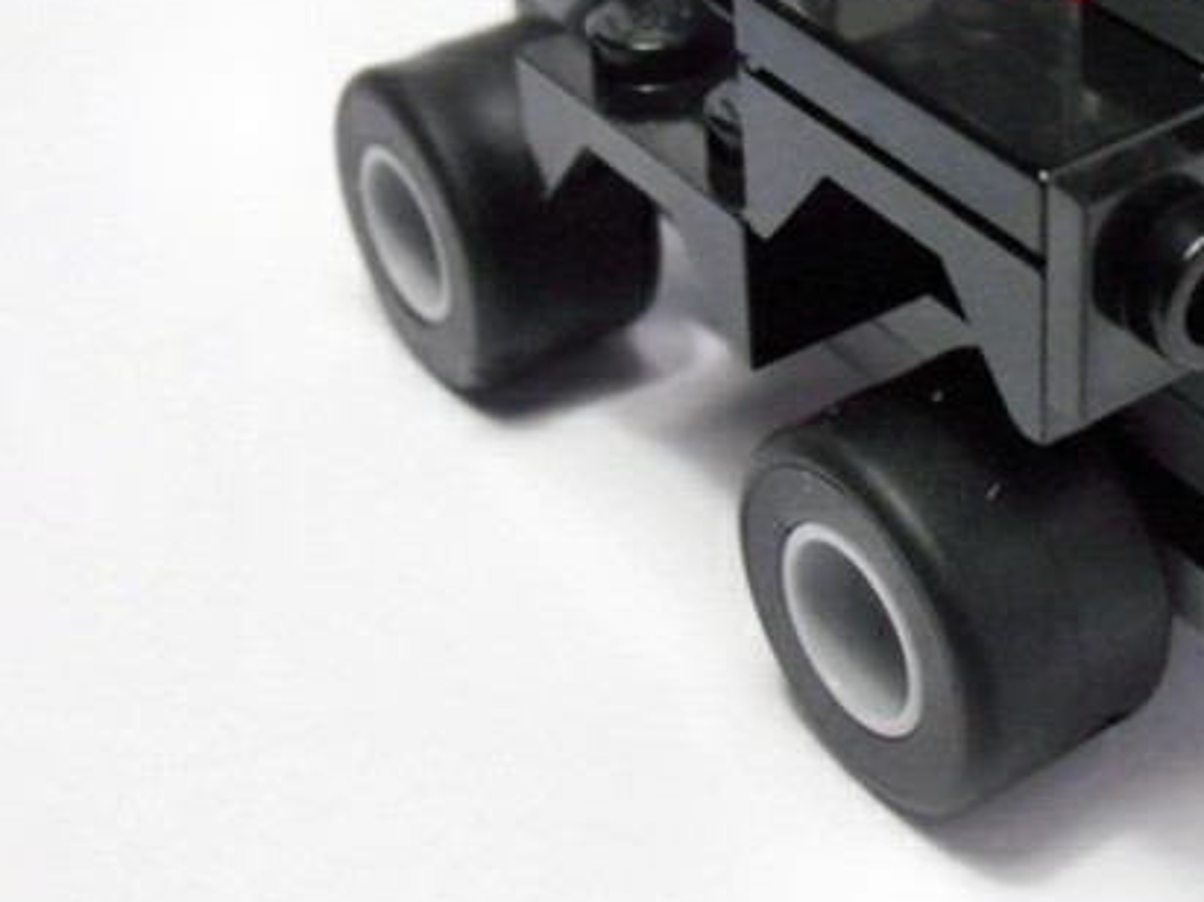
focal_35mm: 81
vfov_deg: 18.0
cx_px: 1037
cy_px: 148
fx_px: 2816
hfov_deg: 23.6
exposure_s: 1/50
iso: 80
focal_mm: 6.61
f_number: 3.9
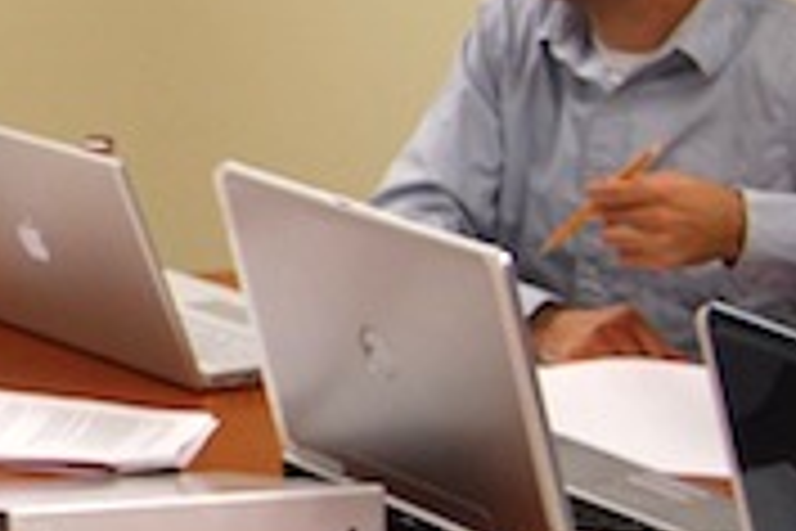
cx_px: -625
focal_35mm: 154
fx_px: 3405
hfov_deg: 12.3
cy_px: 52
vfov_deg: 8.9
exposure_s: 1/80
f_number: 4.5
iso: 400
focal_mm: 26
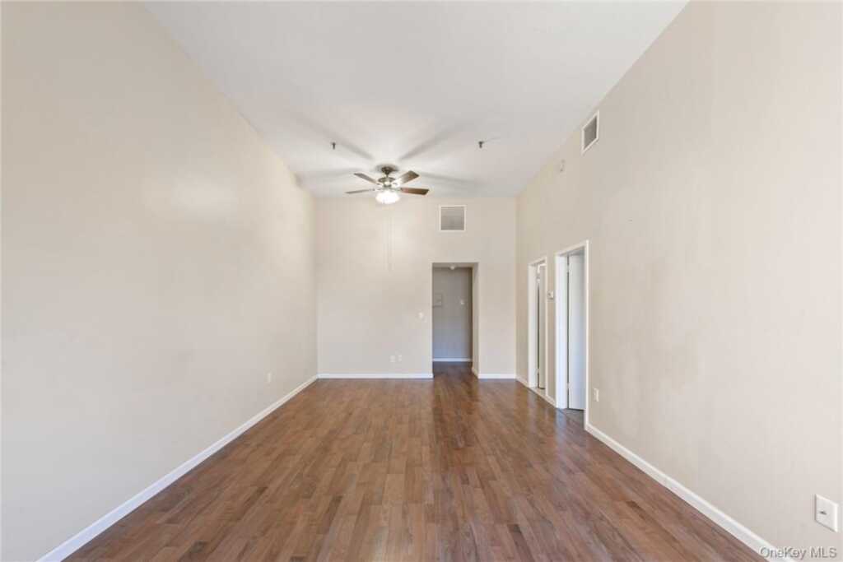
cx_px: 422
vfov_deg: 81.2
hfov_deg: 104.2
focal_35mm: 14
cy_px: 281
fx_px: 328
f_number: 10
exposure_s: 1/2
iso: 200
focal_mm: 14
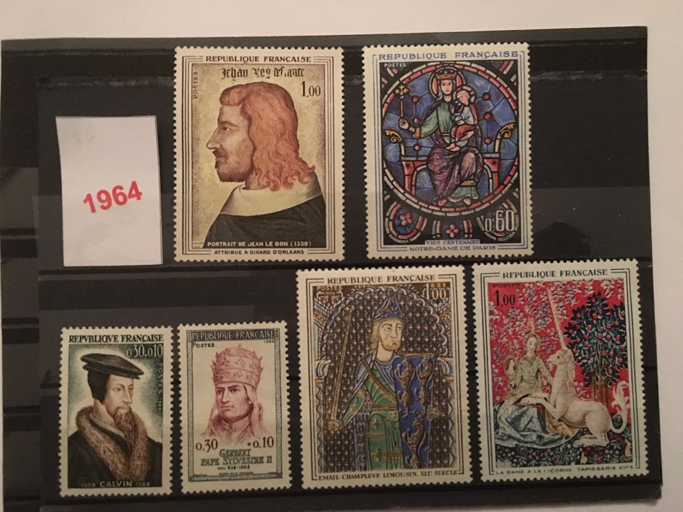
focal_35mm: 29
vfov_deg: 48.2
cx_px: 342
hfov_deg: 61.7
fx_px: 572
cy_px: 256
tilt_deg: -87.9
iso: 500
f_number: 2.2
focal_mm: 4.15
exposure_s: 1/17
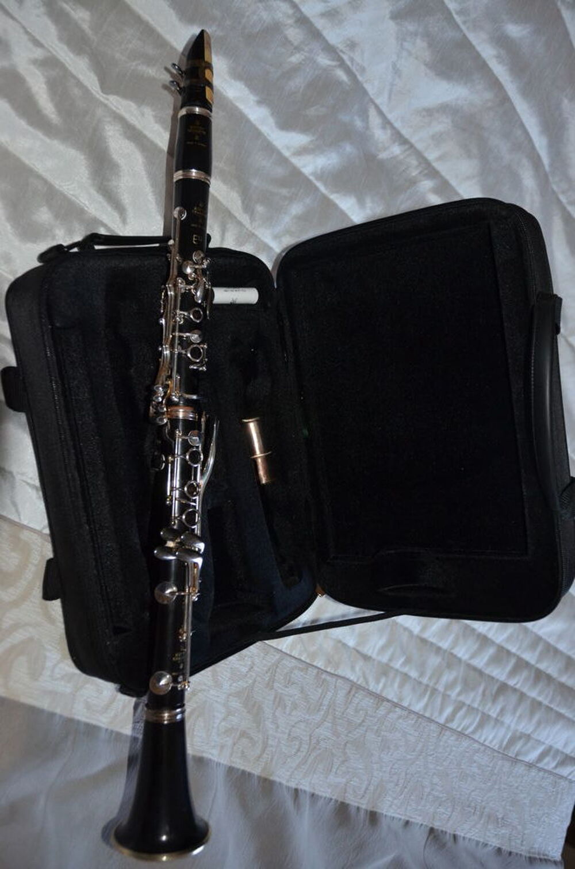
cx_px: 288
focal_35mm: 30
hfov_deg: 43.4
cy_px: 434
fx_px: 722
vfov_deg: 62.0
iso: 800
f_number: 3.5
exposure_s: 1/60
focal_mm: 20
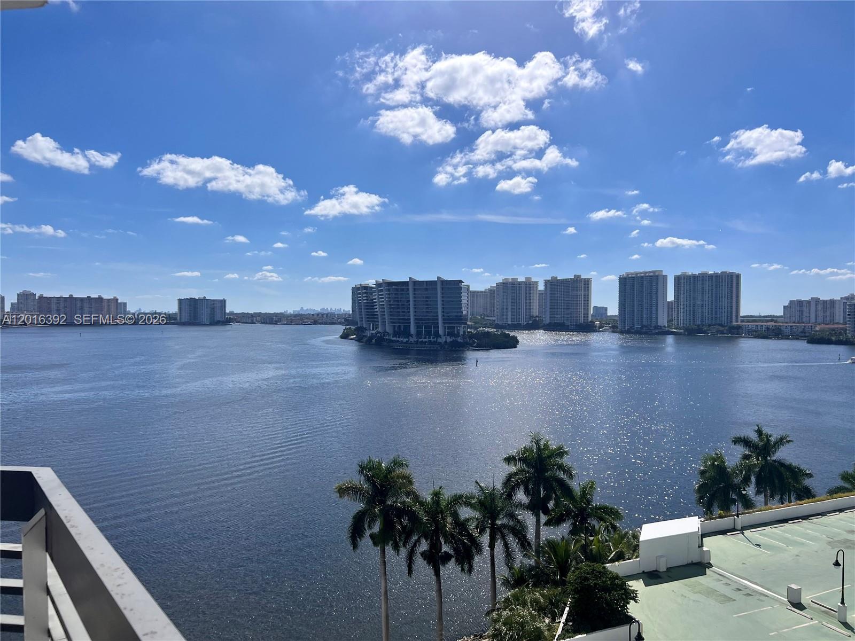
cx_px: 428
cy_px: 320
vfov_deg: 53.1
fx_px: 642
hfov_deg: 67.3
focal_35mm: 26
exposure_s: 1/12658
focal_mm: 5.7
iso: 50
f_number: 1.5
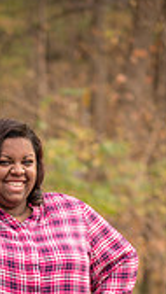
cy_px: 369
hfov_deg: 4.6
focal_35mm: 266
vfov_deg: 8.0
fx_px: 2073
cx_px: 33
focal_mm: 95
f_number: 2.8
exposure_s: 1/100
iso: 200
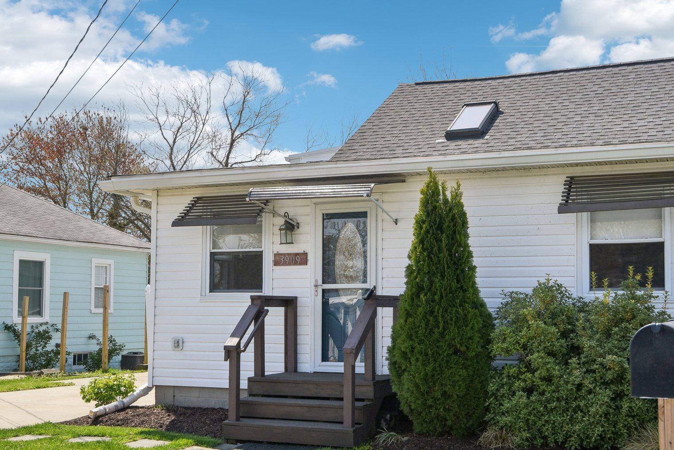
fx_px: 880
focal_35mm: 47
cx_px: 376
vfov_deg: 28.6
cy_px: 260
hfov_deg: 41.8
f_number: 8
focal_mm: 35
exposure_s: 1/1250
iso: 400
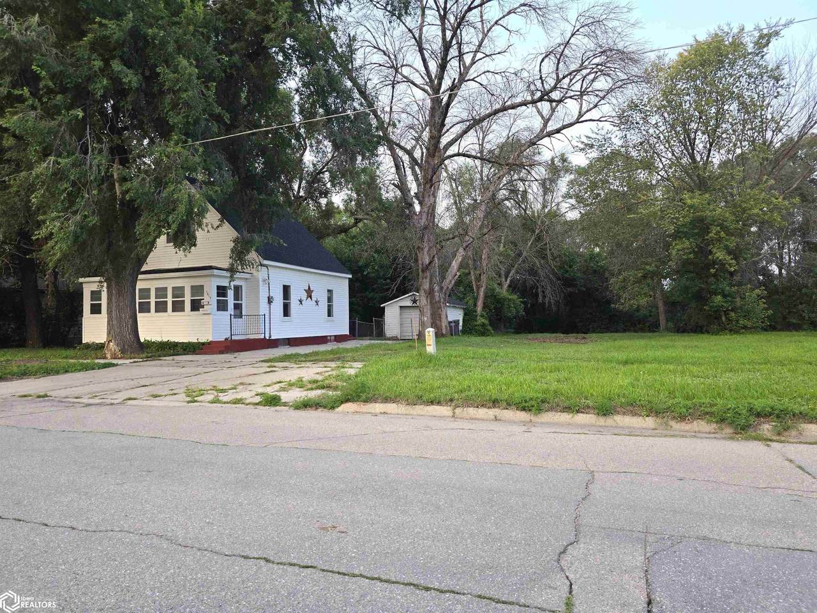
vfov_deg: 58.9
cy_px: 306
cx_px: 408
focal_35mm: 23
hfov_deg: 73.9
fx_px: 543
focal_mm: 6.3
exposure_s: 1/180
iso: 64
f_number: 1.7
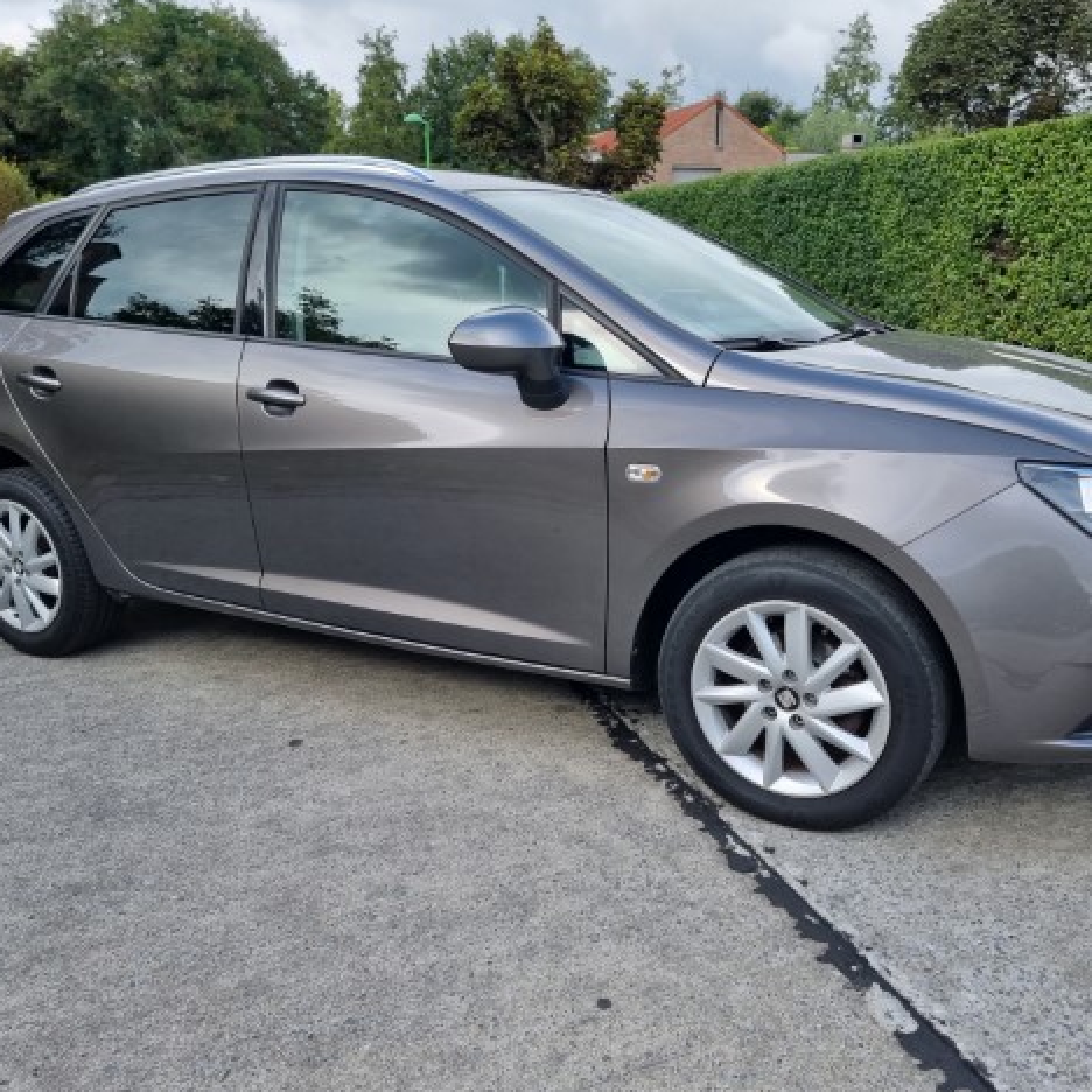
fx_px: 1035
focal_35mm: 29
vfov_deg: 55.6
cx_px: 607
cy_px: 539
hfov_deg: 55.5
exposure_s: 1/239
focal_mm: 6.7
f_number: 1.8
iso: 50
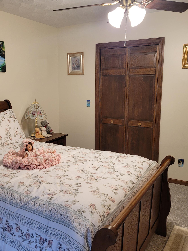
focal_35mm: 35
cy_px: 126
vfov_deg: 52.6
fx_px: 254
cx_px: 70
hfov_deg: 40.4
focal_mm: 5.4
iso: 200
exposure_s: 1/60
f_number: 1.8
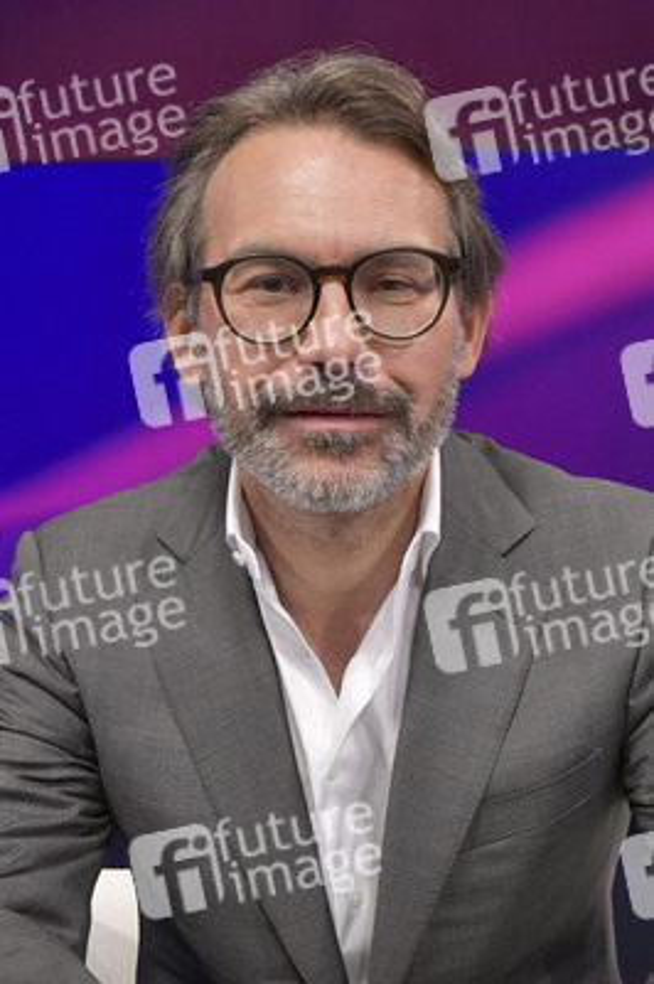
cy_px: 492
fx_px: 873
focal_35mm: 32
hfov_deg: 41.0
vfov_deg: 58.8
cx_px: 327
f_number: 5.6
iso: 2500
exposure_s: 1/200
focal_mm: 32
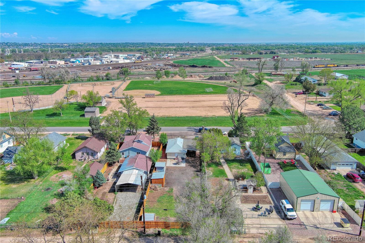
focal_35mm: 29
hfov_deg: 63.7
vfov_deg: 44.9
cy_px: 122
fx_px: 294
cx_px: 182
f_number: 2.8
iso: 101
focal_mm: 10.6
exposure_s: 1/1534
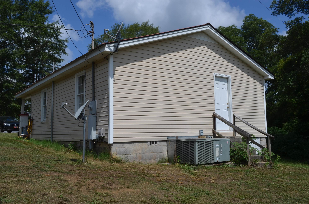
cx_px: 152
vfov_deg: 38.7
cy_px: 103
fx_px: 291
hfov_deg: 55.9
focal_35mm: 34
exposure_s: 1/250
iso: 125
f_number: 8
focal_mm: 22
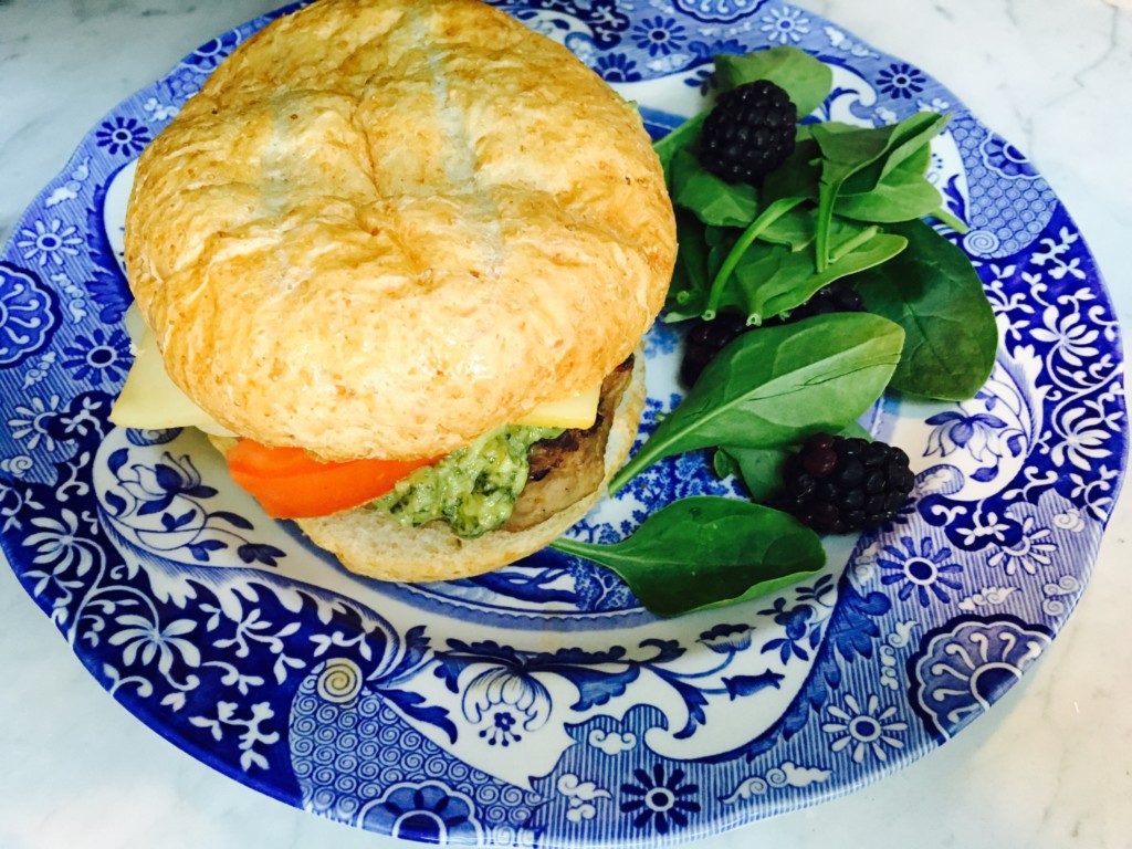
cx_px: 566
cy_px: 424
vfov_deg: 48.2
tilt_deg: -54.1
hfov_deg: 61.7
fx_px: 948
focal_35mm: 29
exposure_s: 1/30
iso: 200
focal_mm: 4.15
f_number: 2.2
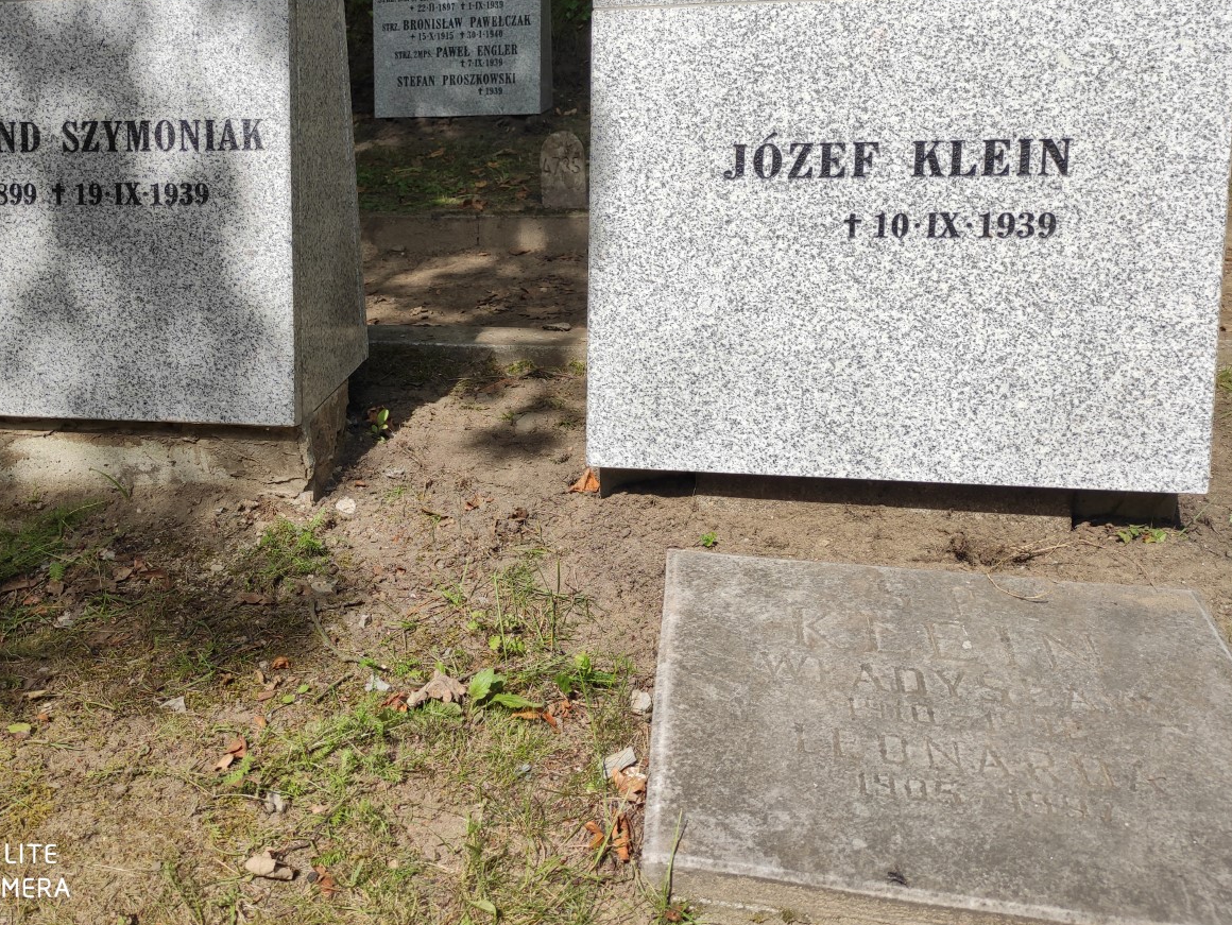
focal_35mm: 31
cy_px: 375
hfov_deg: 57.9
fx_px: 1104
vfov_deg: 45.3
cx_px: 491
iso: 100
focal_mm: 5.43
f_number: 1.89
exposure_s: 1/958
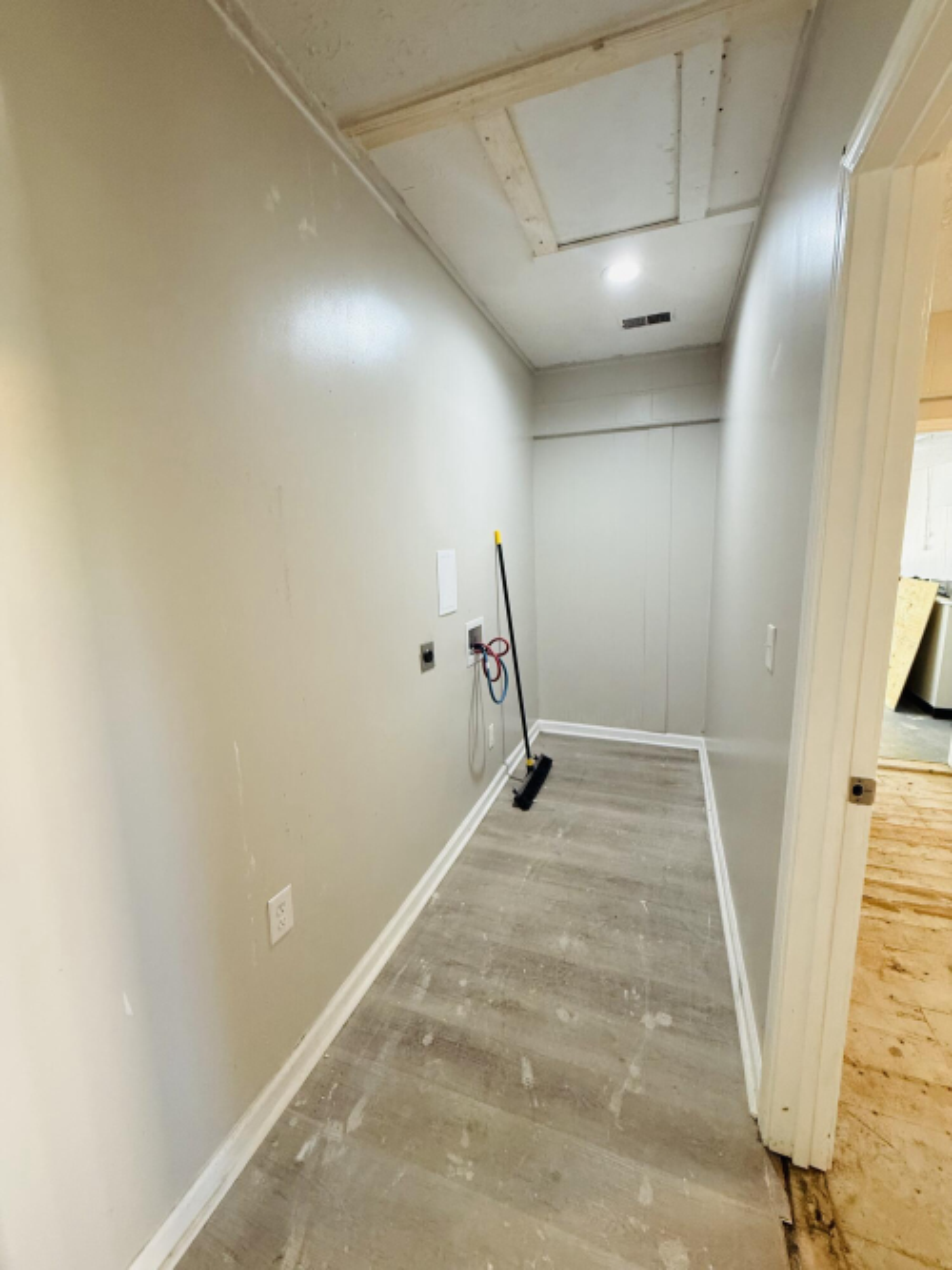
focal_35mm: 14
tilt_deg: -9.3
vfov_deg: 102.1
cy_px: 635
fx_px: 514
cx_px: 476
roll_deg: +0.5
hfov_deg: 85.7
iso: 320
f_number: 2.2
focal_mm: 2.22
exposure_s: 1/60
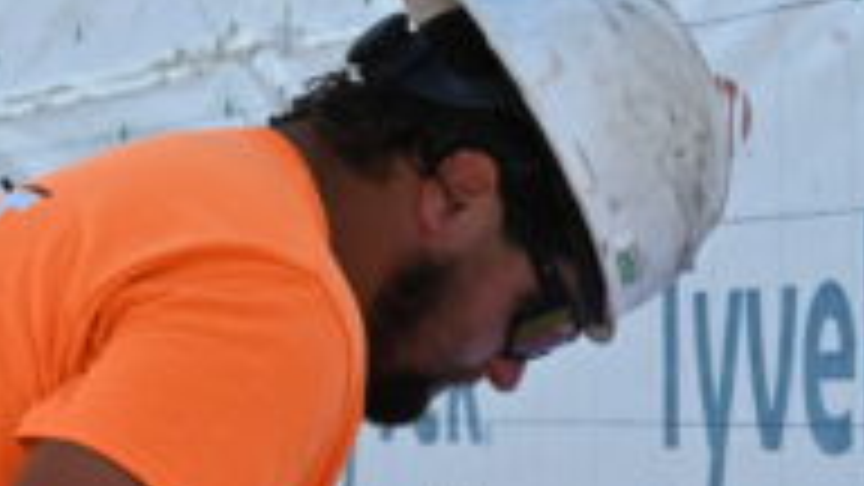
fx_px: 5636
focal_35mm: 246
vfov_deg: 4.9
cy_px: 686
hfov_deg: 8.8
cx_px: 490
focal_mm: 44
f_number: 5.6
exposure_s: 1/250
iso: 110
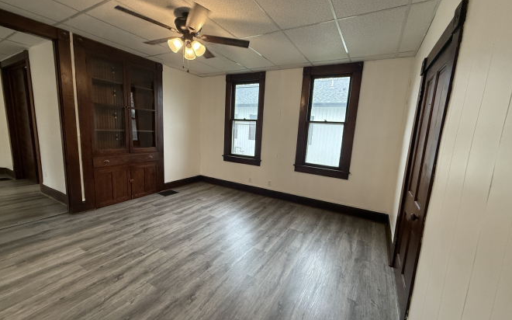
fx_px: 209
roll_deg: -3.4
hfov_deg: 101.5
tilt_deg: -9.0
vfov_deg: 74.7
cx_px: 257
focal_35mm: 15
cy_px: 161
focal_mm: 2.22
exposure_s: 1/120
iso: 320
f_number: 2.2
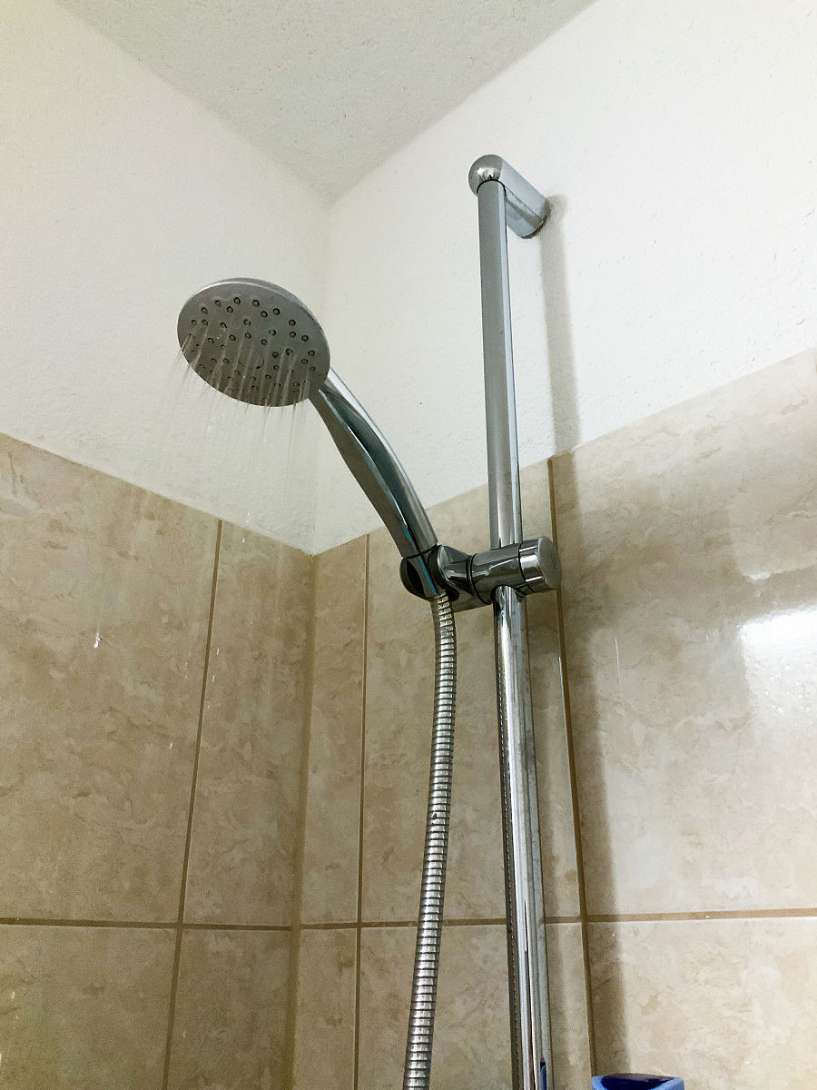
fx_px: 913
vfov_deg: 61.7
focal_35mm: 29
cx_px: 408
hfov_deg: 48.2
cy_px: 545
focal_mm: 3
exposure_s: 1/40
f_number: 1.8
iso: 250
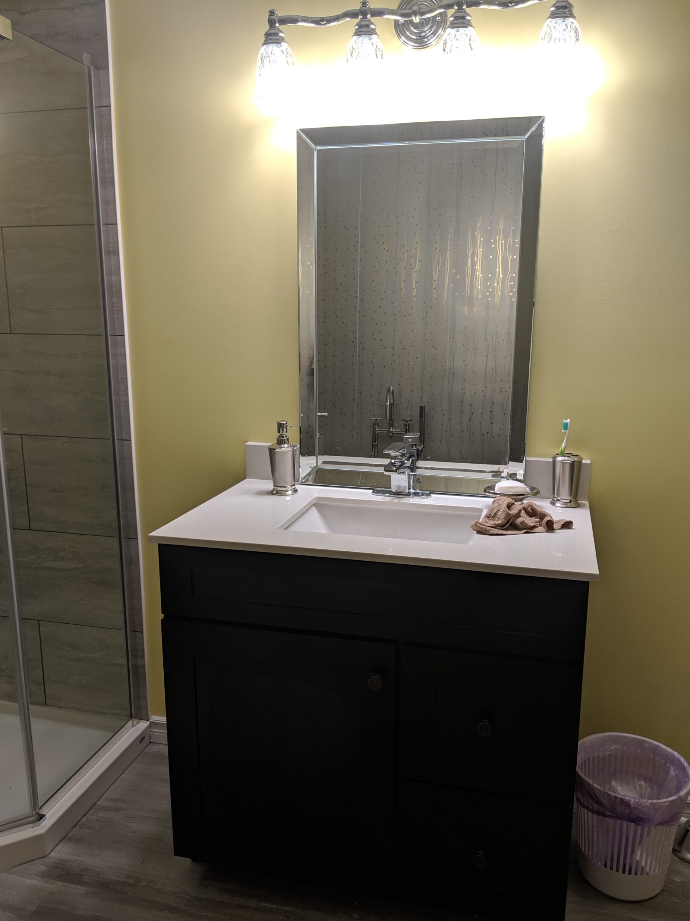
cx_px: 344
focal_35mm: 28
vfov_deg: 63.4
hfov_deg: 49.7
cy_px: 470
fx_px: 744
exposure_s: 1/125
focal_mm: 4.44
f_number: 1.8
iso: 51
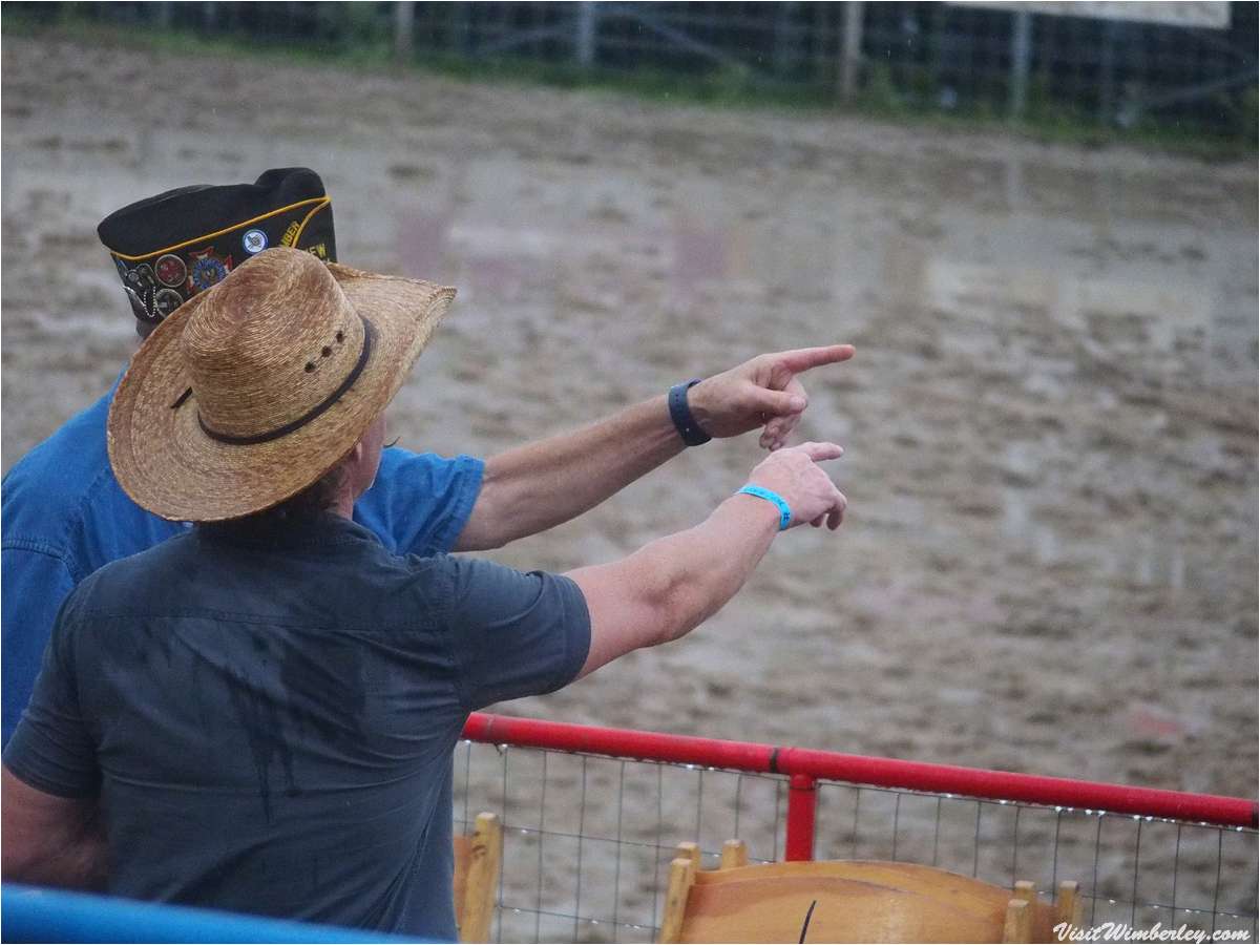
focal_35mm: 300
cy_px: 472
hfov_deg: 6.6
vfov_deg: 5.0
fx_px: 10920
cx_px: 630
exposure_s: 1/1000
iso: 2000
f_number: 2.8
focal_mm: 64.3
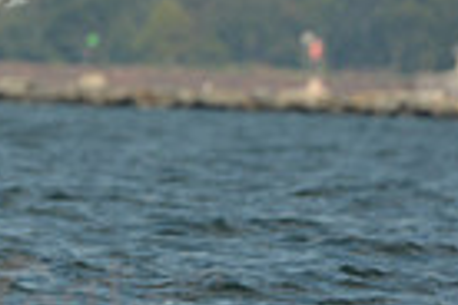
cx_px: -415
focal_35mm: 1677
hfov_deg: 1.2
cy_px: -138
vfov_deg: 0.8
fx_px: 21333
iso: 320
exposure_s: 1/1250
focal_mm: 400
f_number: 7.1
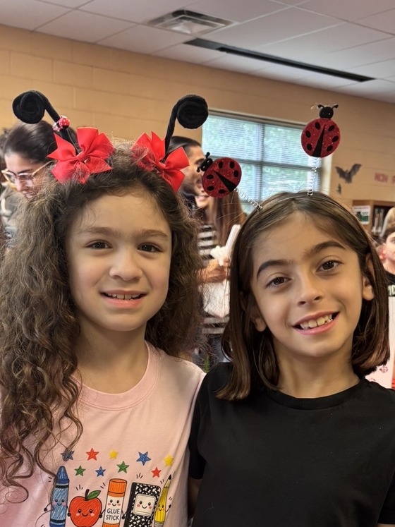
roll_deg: -2.7
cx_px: 198
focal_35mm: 26
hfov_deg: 53.1
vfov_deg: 67.3
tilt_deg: -11.5
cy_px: 264
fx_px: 396
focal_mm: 5.96
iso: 160
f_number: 1.6
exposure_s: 1/60
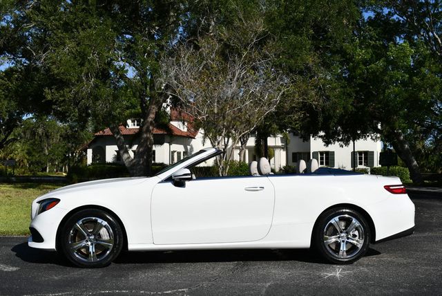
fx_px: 541
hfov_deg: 44.5
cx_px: 221
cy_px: 148
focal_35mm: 44
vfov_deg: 30.6
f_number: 10
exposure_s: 1/400
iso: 100
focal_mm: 22
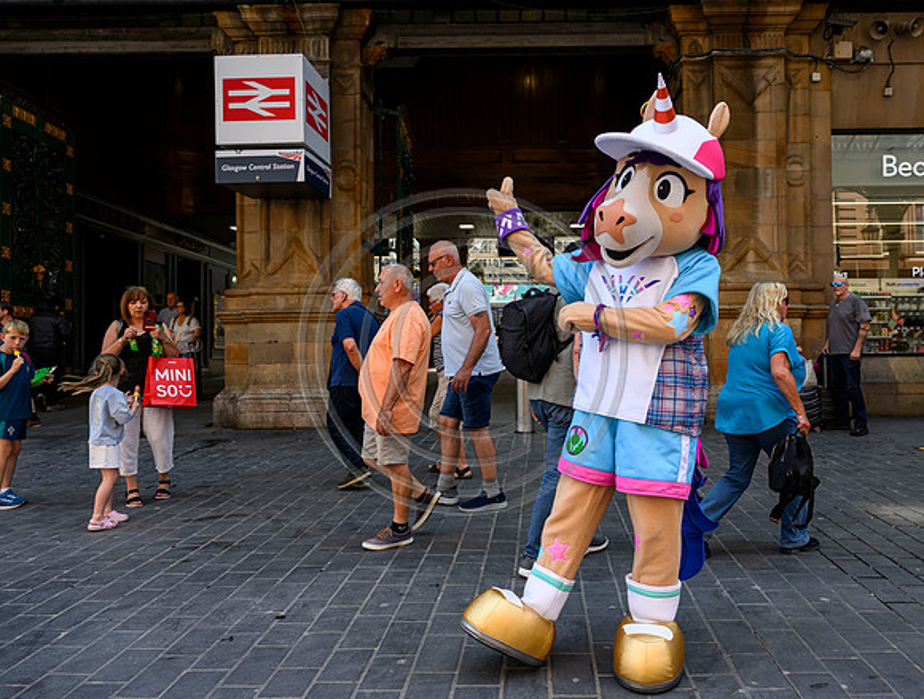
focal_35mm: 27
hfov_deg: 65.2
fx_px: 718
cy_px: 348
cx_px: 526
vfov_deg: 51.9
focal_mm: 24
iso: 1000
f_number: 5.6
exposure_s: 1/640
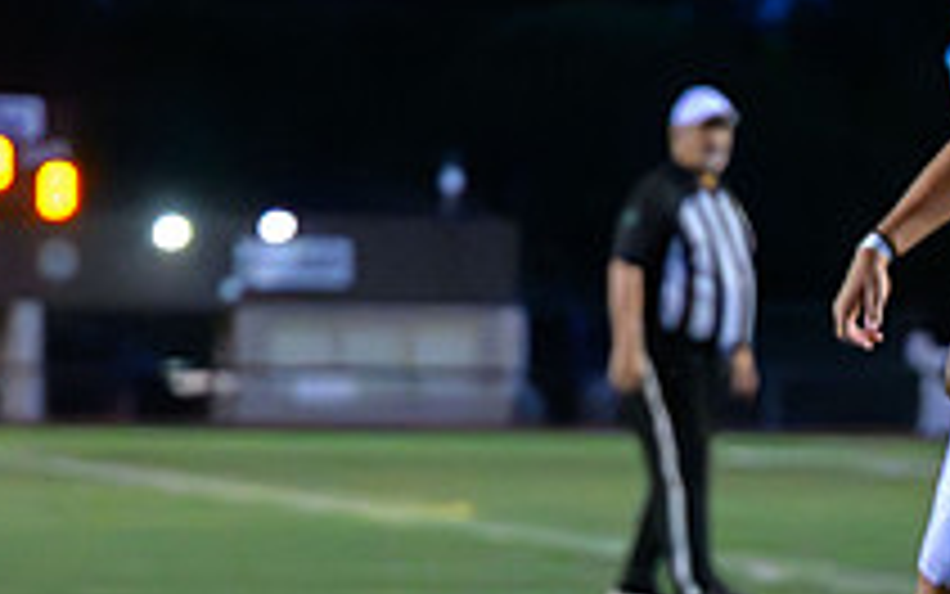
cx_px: 1018
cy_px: 661
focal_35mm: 354
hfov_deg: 5.9
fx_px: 9168
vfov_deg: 3.7
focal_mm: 81
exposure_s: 1/1250
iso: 25600
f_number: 2.8
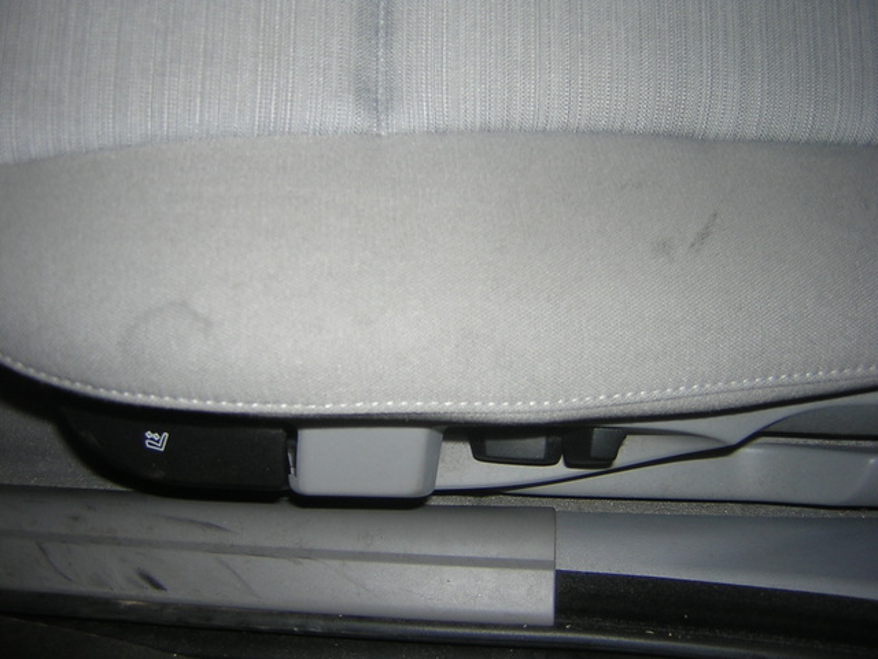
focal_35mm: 36
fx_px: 913
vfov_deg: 39.7
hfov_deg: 51.4
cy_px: 330
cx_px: 439
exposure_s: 1/60.1
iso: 100
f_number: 2.6
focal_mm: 4.7
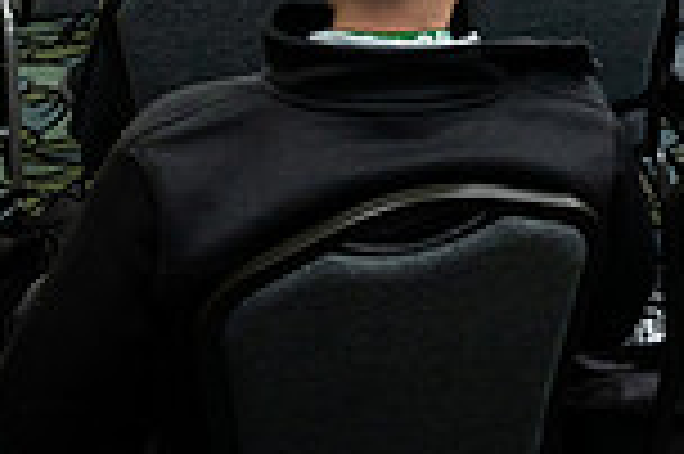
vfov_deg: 13.3
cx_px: 1080
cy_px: -369
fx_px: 1746
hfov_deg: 19.0
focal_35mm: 92
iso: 2000
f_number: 4
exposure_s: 1/200
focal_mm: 24
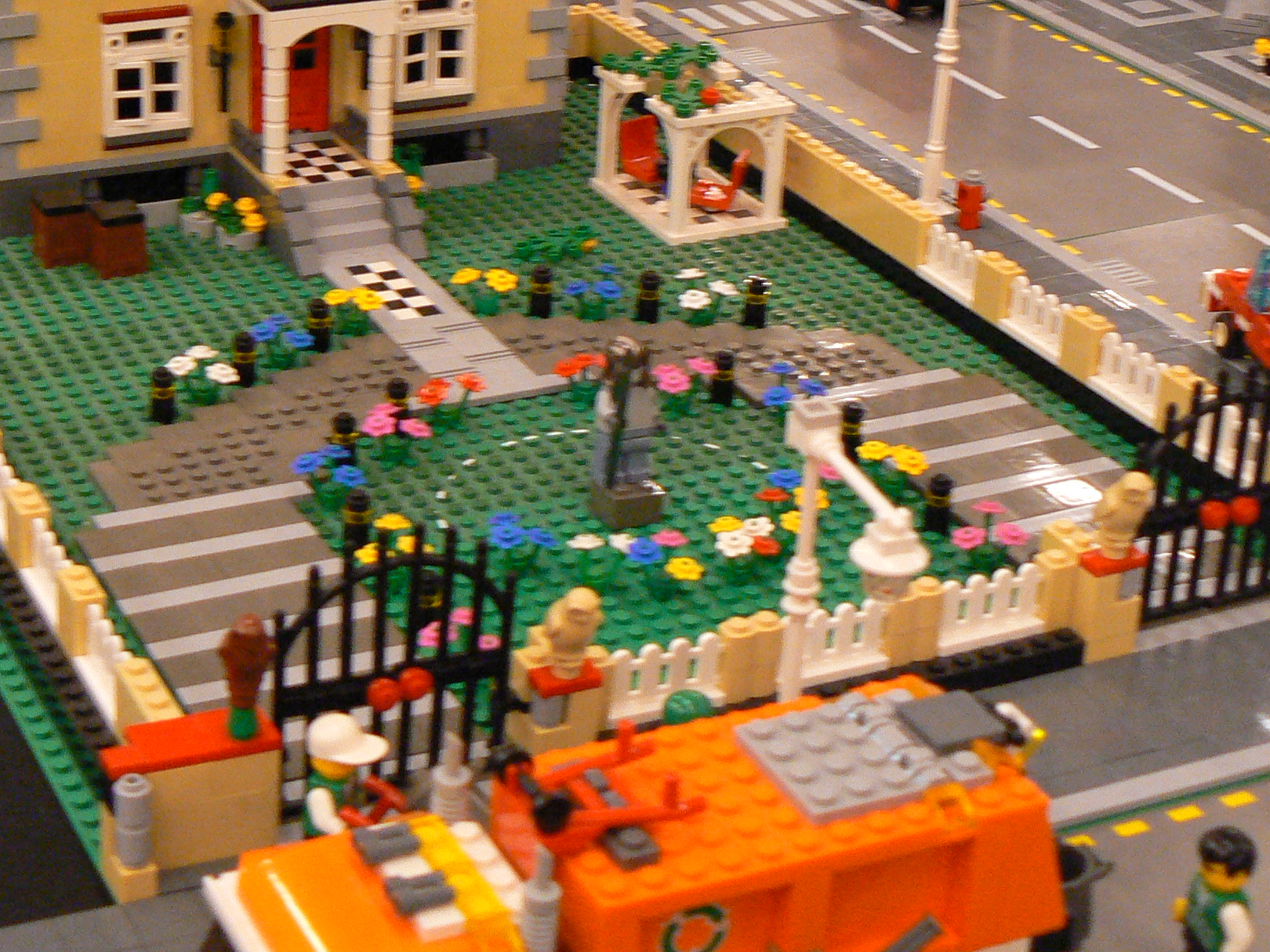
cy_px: 194
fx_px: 2678
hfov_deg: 26.5
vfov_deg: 20.0
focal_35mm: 73
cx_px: 378
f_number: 2.8
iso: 200
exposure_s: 1/8
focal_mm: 7
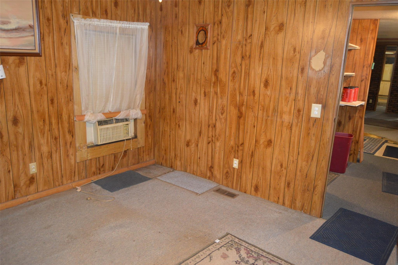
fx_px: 298
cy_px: 132
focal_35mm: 27
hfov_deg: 67.4
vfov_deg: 47.8
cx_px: 199
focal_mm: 18
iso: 1400
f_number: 3.5
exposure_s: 1/60
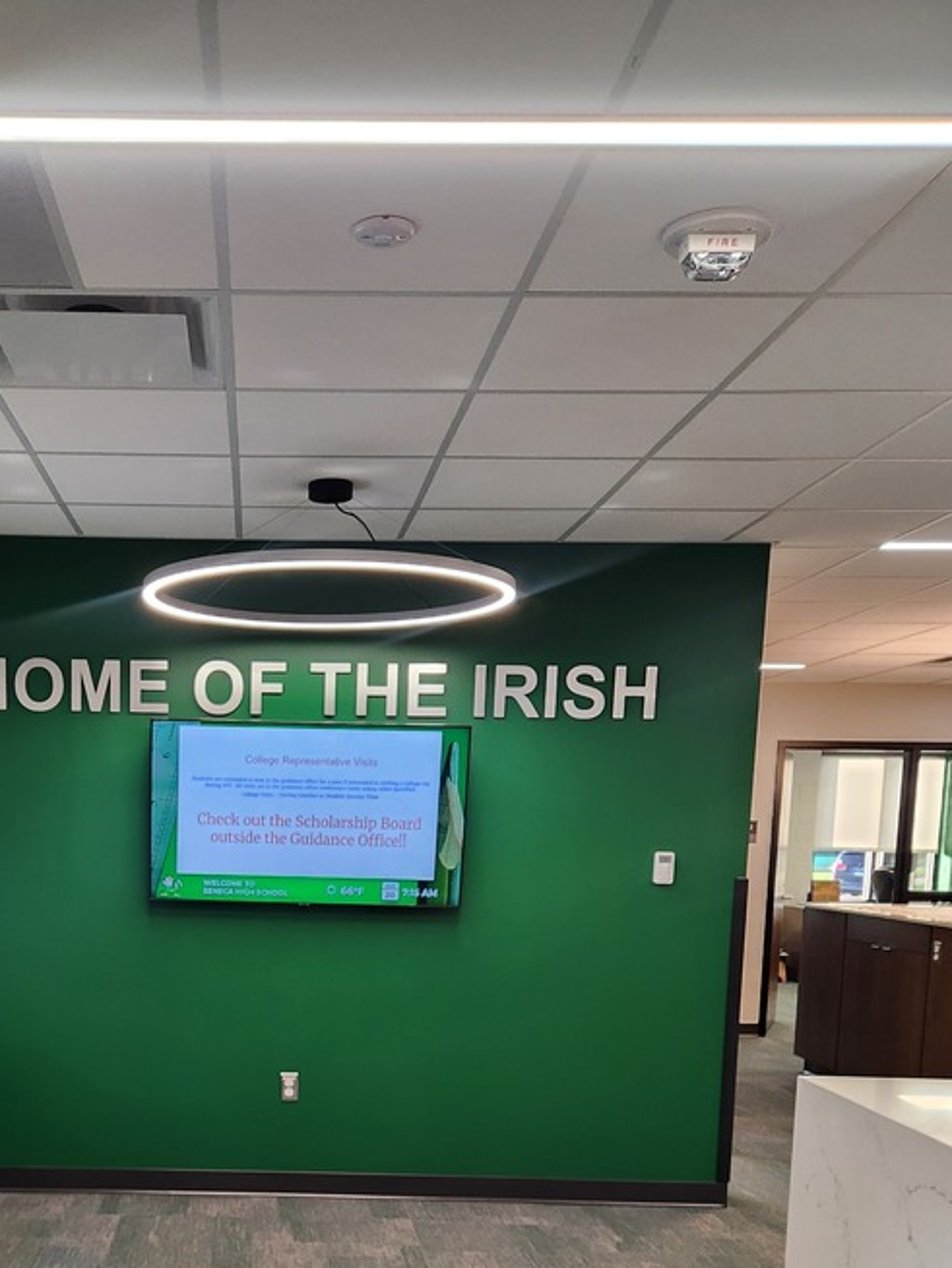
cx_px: 209
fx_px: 1319
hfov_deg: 38.4
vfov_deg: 49.2
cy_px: 962
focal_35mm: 36
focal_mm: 5.4
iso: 250
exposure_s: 1/120
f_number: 1.8
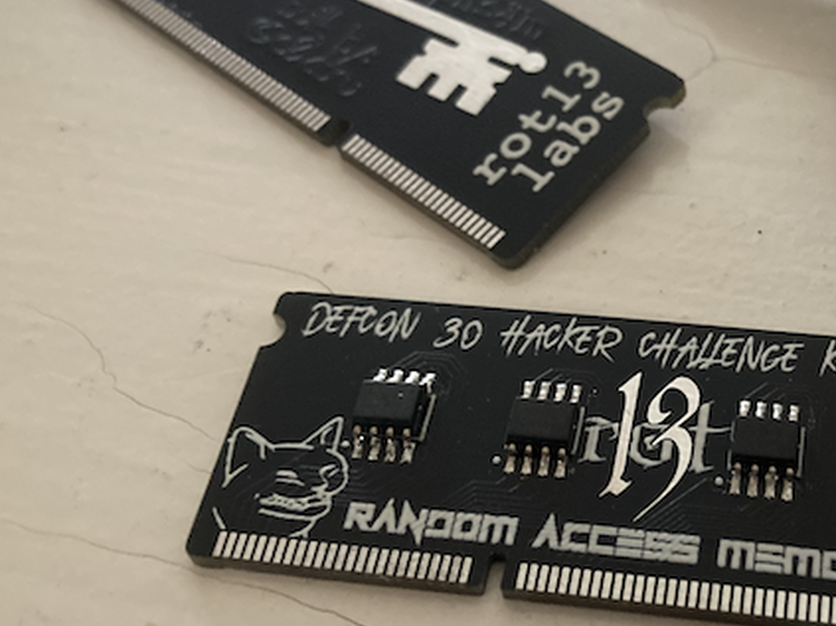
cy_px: 306
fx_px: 1280
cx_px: 686
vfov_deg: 27.5
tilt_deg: -53.3
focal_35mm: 53
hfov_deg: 34.9
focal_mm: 3.99
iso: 640
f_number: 1.8
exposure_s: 1/28
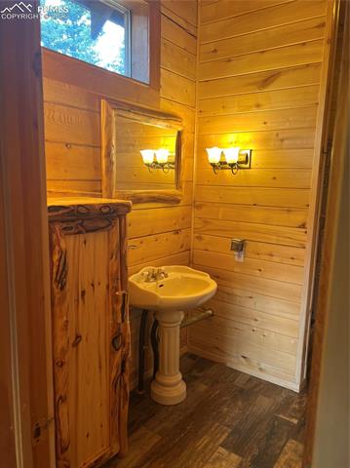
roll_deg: -1.9
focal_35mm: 26
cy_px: 234
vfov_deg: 67.4
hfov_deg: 53.0
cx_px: 175
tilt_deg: -8.6
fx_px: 351
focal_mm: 5.7
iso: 64
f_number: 1.5
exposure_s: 1/60
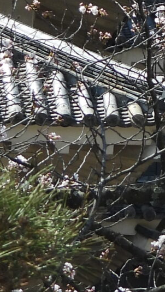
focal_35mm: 416
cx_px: 346
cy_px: -212
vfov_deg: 5.1
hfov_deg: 2.9
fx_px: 3232
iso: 100
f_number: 3.5
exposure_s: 1/640
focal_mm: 14.3
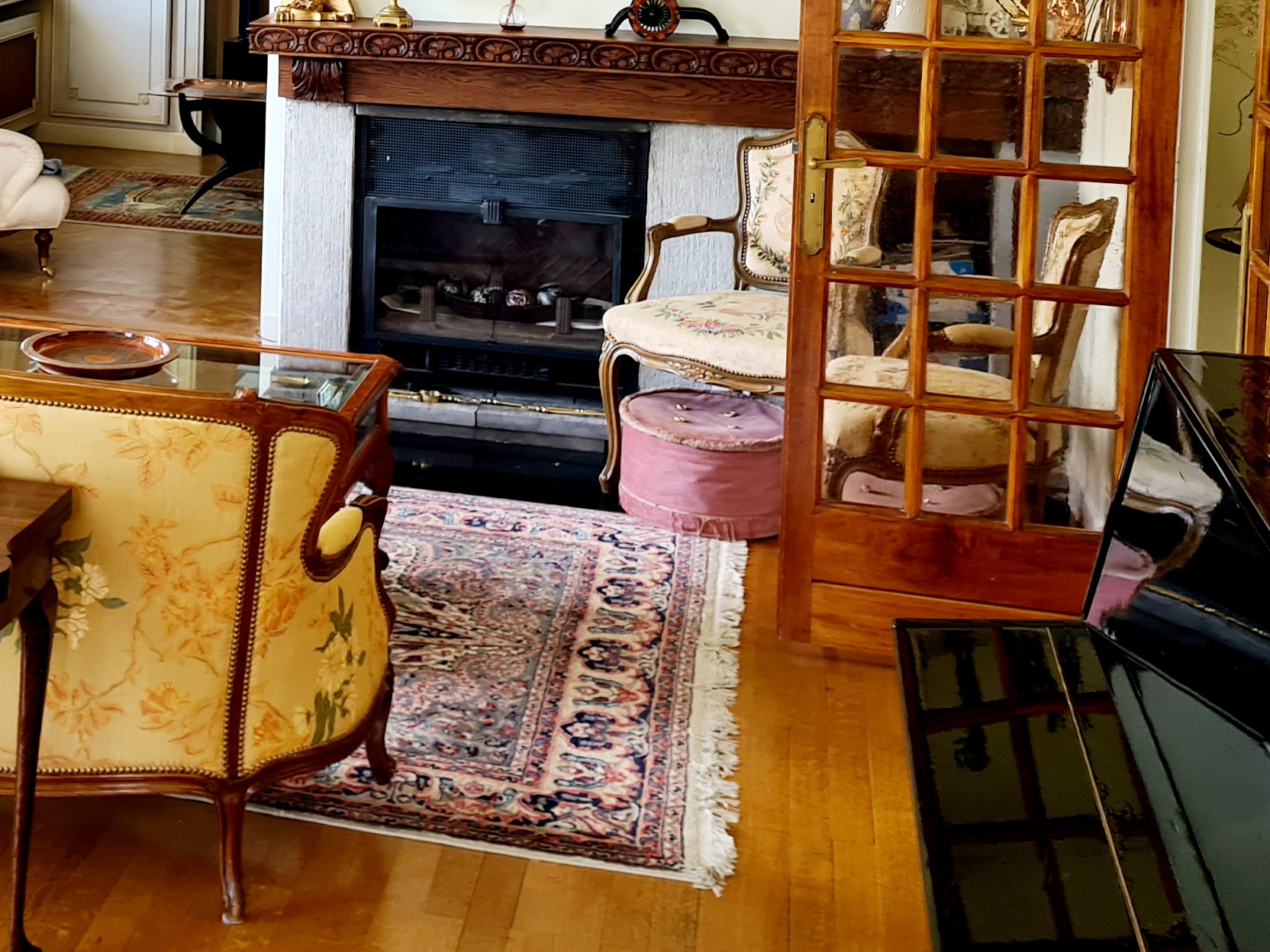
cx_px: 50
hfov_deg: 29.1
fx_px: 2311
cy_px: -24
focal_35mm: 63
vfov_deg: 22.3
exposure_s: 1/101
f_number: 1.8
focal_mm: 5.4
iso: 50
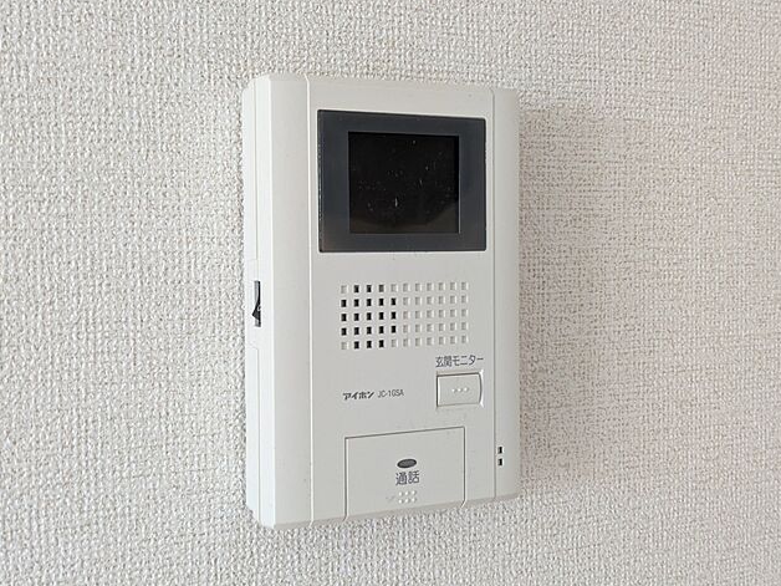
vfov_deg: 28.0
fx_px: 1173
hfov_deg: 36.8
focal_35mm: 52
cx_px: 395
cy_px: 290
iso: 730
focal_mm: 5.43
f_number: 1.89
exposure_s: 1/120
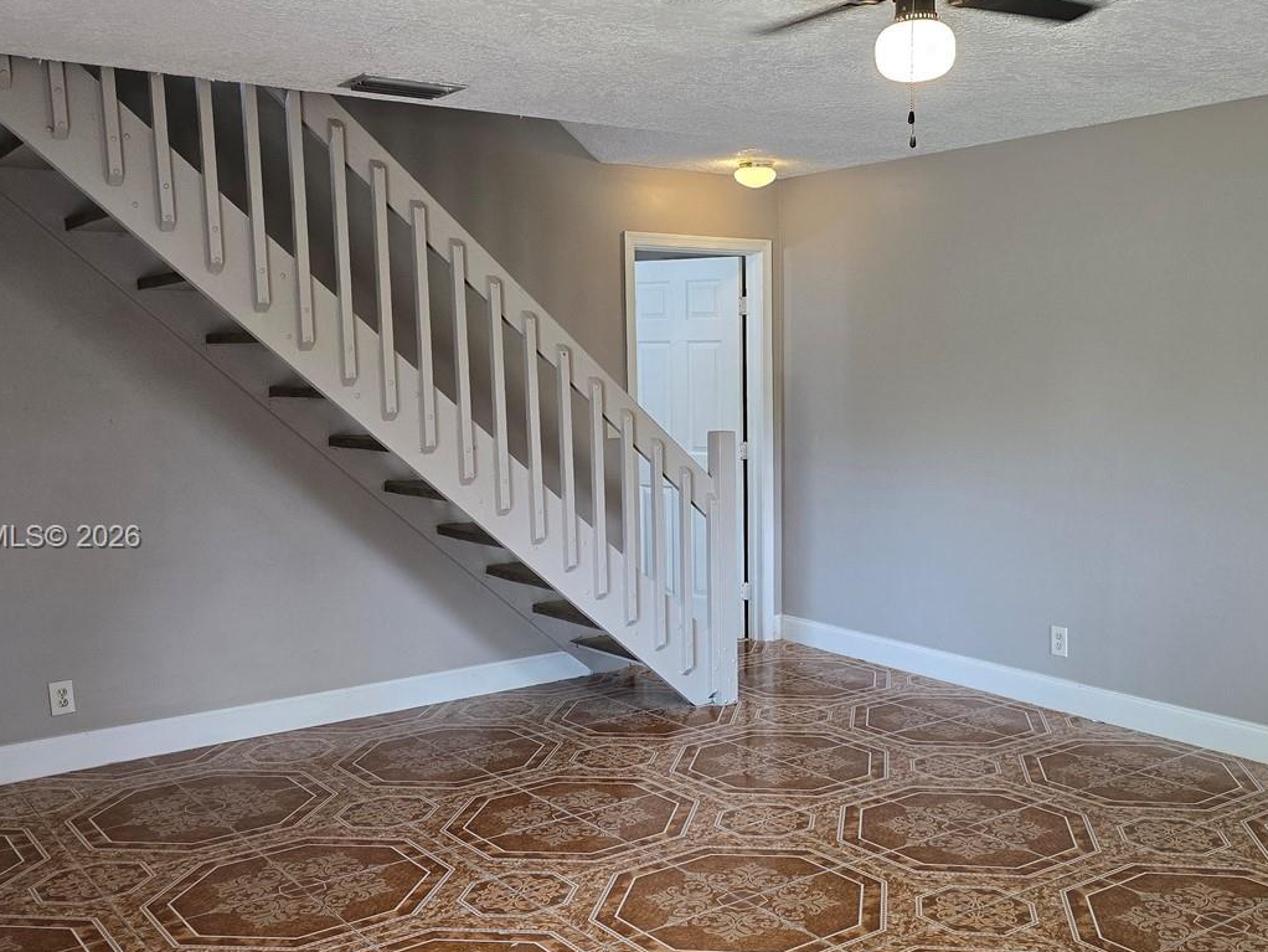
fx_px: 1319
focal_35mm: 36
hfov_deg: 51.1
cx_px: 747
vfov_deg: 39.6
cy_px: 539
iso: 250
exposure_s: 1/120
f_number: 1.7
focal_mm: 6.3
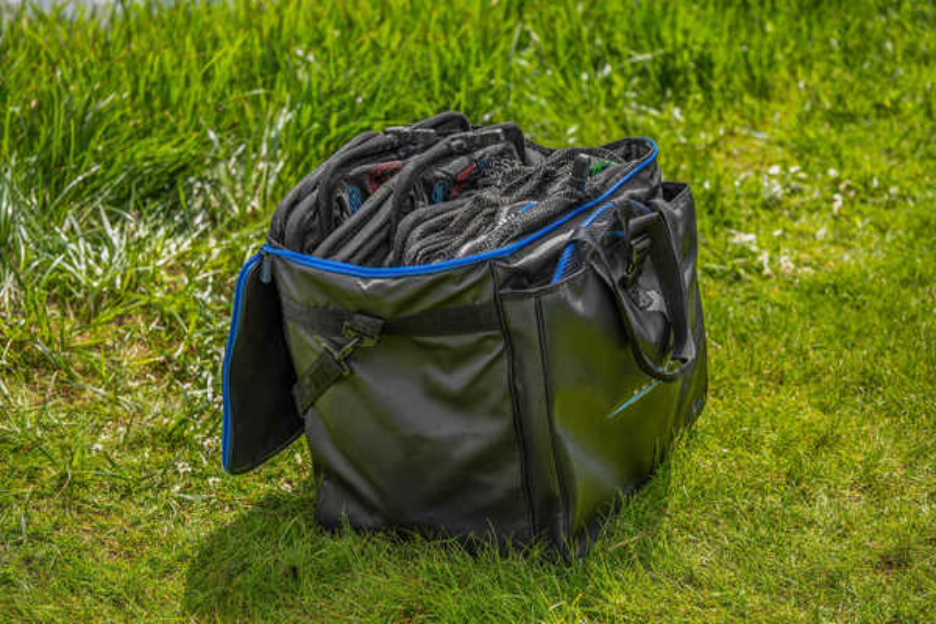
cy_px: 312
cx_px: 468
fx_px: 1820
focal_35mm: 70
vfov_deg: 19.5
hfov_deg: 28.8
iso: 100
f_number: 3.5
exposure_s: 1/500
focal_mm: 70
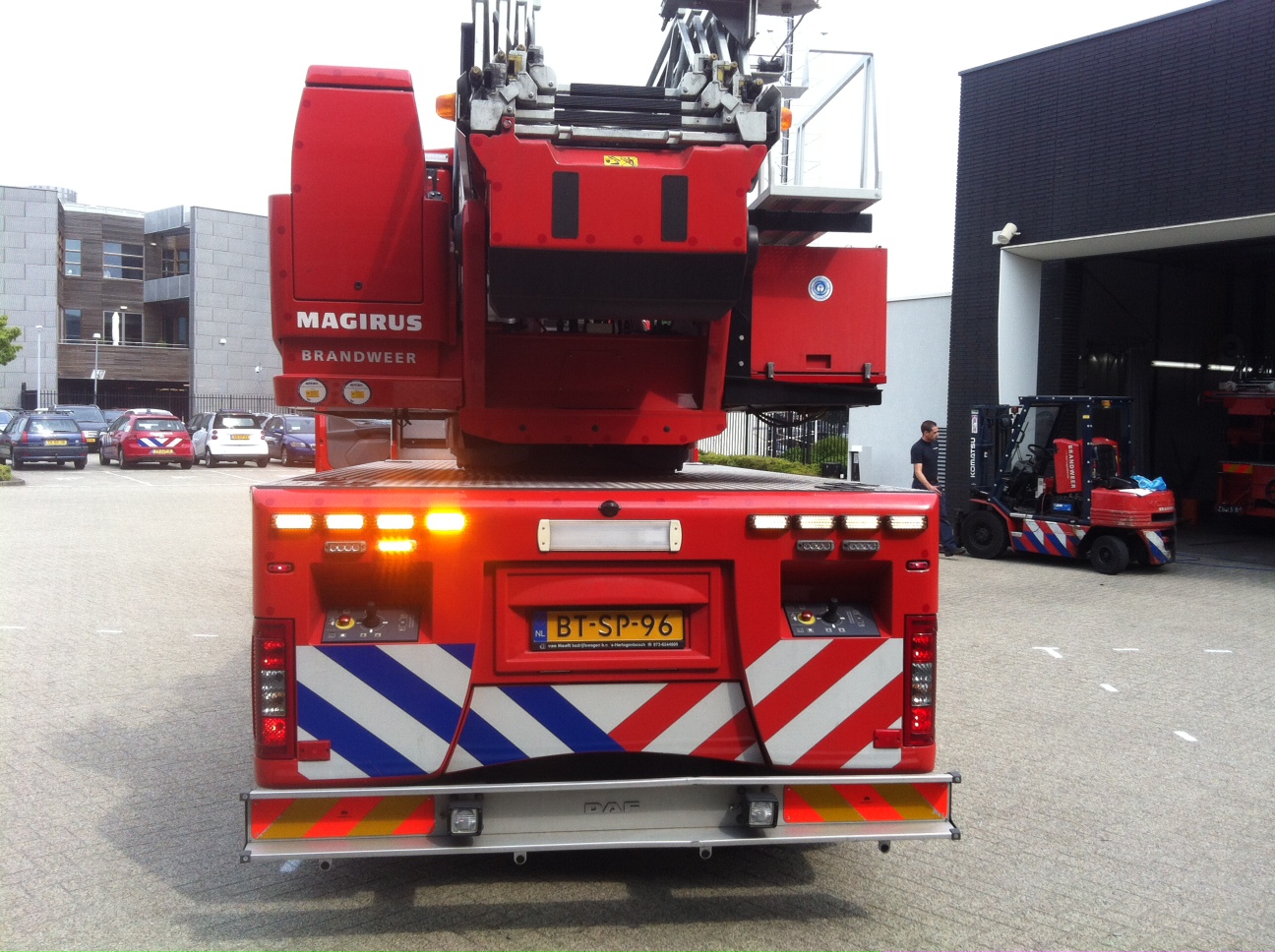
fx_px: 1287
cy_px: 476
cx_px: 638
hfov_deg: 52.7
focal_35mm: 35
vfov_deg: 40.6
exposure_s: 1/591
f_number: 2.8
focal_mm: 3.85
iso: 80
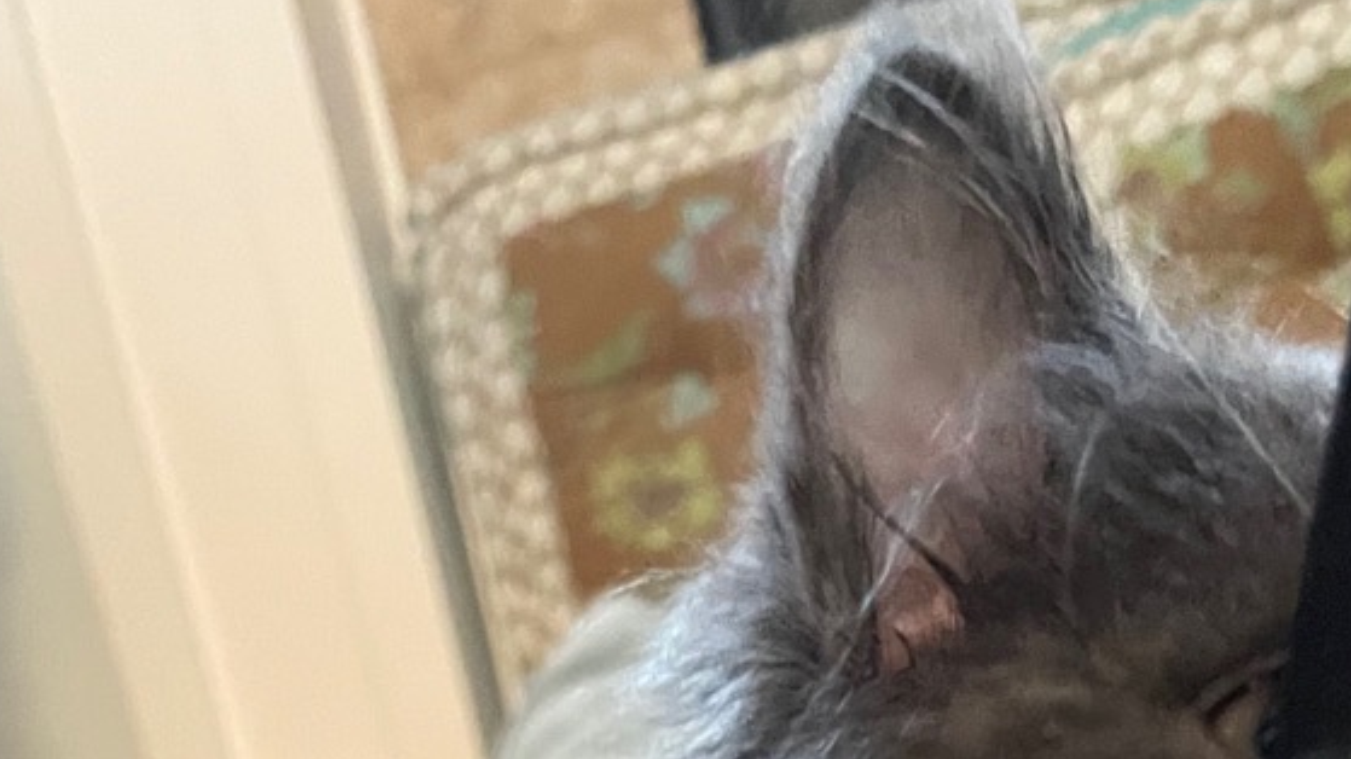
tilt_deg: -18.2
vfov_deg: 13.9
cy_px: 1605
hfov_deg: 29.8
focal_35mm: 71
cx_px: 691
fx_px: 2543
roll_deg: +15.0
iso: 640
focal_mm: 4.2
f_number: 1.6
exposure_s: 1/30
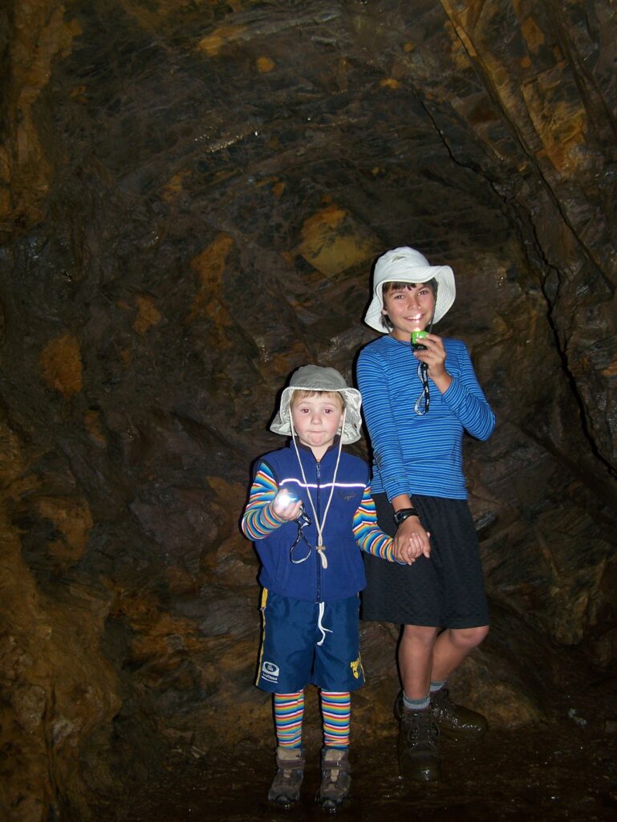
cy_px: 411
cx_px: 308
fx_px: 902
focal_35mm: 38
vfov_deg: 49.0
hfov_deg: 37.8
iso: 80
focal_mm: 6.3
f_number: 2.8
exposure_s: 1/60
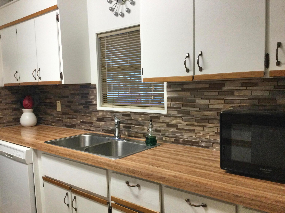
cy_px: 106
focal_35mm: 31
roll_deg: +0.1
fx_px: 255
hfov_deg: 58.4
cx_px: 142
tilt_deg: -4.3
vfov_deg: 45.4
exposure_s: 1/30
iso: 160
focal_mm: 3.3
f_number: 2.4
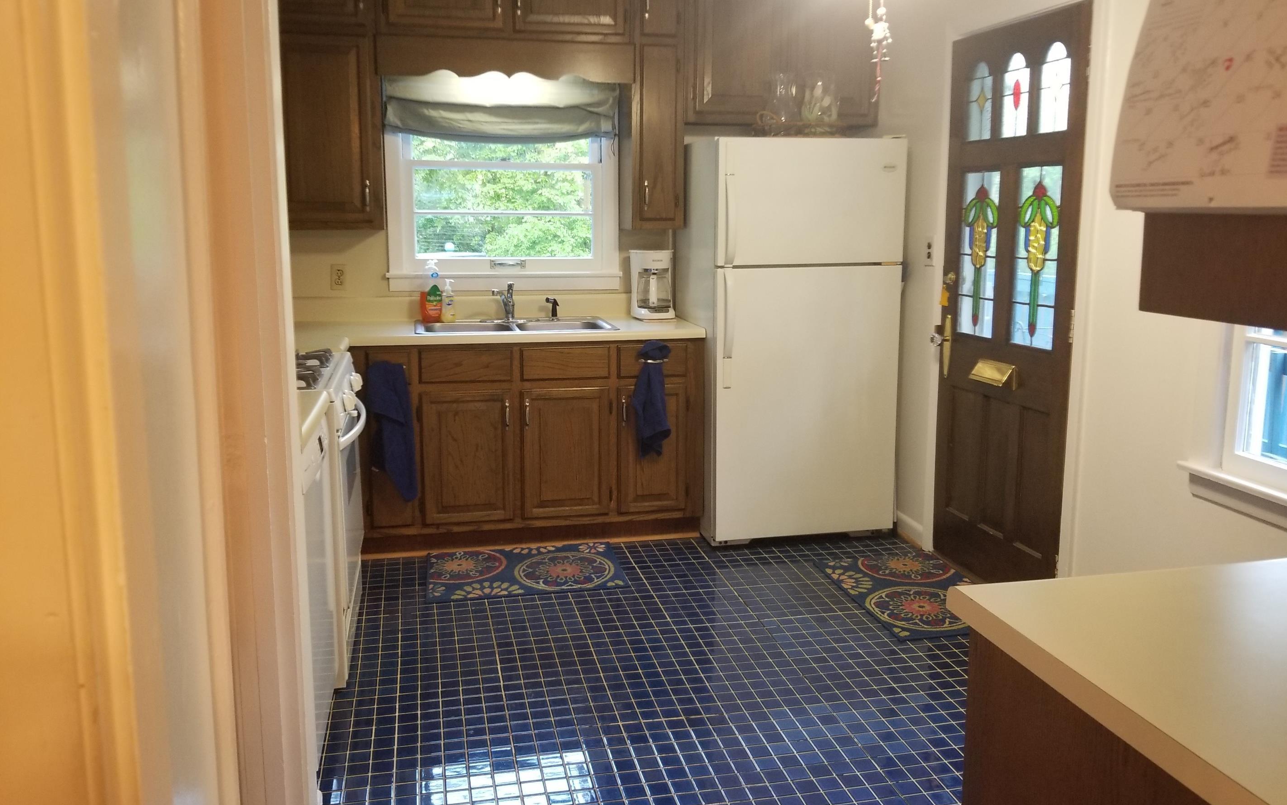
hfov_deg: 66.5
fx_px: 982
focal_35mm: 28
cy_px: 366
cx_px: 653
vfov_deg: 44.5
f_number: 1.7
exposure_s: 1/30
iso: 160
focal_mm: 4.25
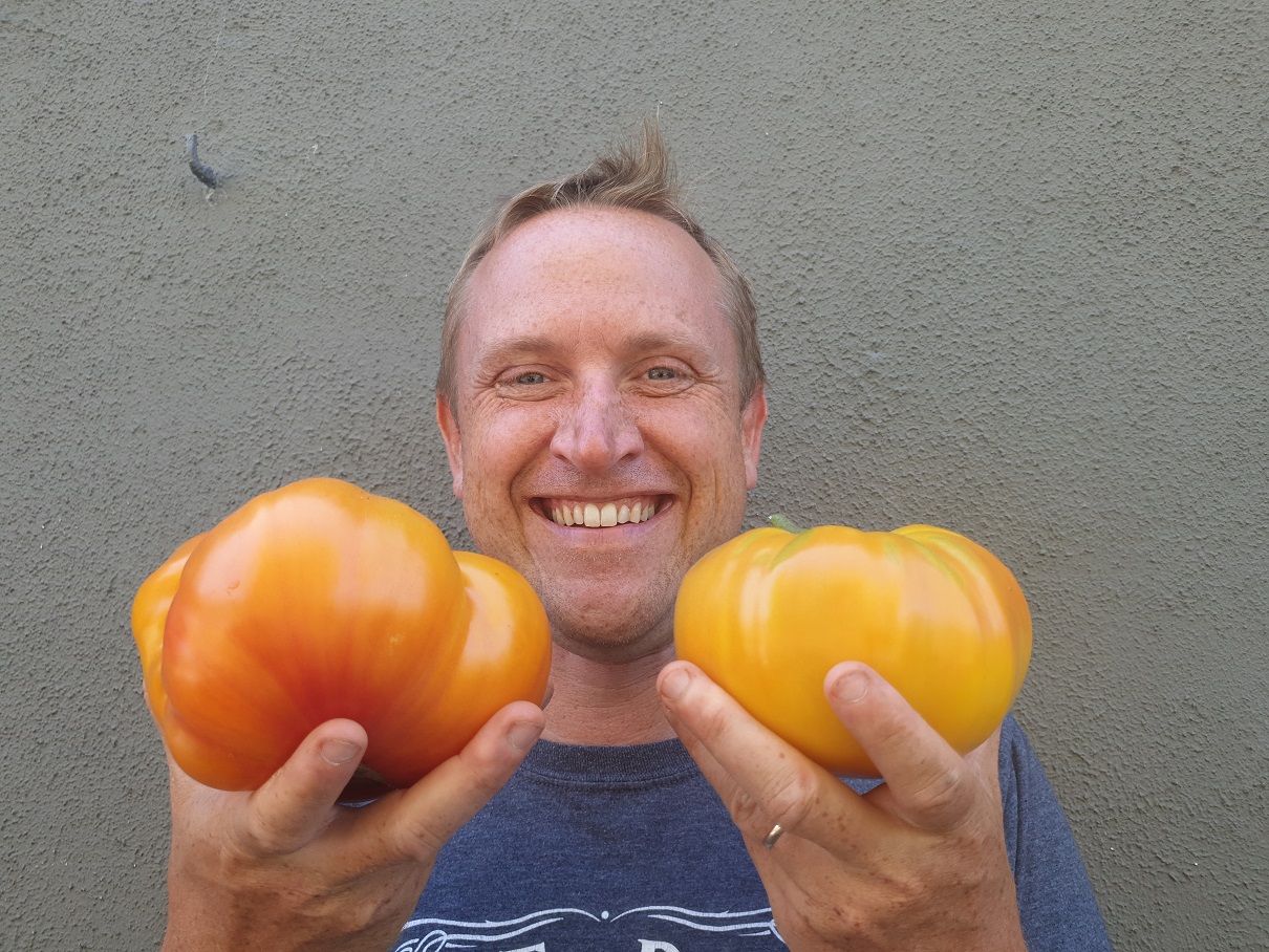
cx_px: 634
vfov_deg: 53.1
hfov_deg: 67.3
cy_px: 476
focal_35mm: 26
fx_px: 953
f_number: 1.5
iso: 40
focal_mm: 4.3
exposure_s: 1/254
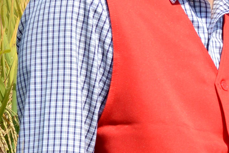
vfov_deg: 5.4
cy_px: 52
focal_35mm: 256
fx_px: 1628
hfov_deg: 7.4
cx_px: 583
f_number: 10
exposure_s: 1/250
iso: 200
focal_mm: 34
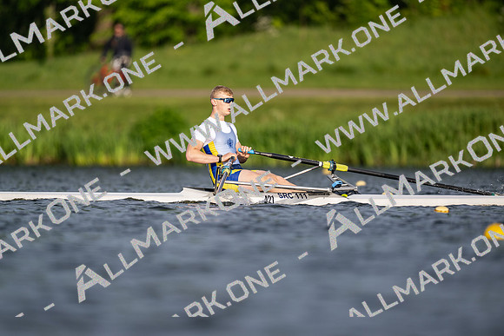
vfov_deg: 2.3
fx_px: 8402
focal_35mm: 600
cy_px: 168
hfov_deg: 3.4
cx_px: 252
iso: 200
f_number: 4
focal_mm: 600
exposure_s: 1/2500
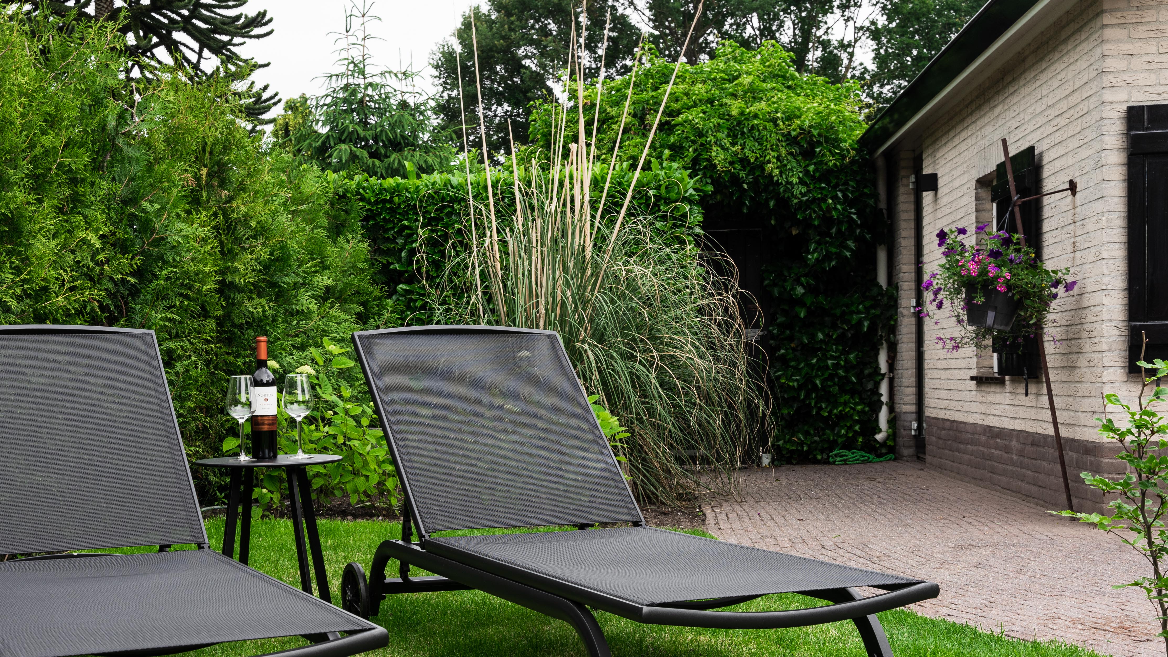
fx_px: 1517
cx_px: 430
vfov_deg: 24.2
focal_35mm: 49
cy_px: 472
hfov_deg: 41.8
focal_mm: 34.7
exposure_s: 1/100
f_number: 9
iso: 100
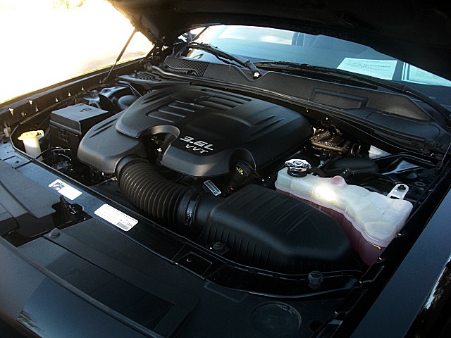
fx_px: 469
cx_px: 226
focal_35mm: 36
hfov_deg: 51.4
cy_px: 169
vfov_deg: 39.7
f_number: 2.8
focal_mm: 6.3
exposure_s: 1/100
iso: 100
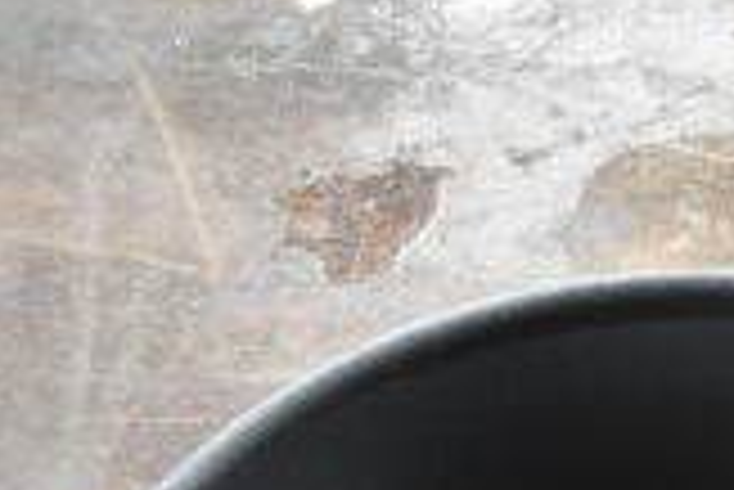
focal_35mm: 112
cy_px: 888
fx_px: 2286
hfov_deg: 16.4
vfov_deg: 11.4
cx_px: 1139
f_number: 7.1
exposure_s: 1/200
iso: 1600
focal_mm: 20
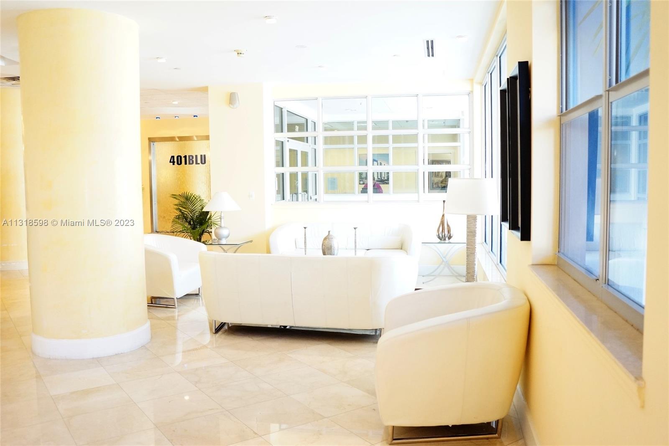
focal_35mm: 30
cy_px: 223
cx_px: 334
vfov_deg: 43.6
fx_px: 557
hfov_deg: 61.9
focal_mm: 20
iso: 1600
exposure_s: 1/60
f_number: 3.2
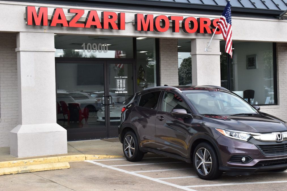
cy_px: 95
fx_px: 546
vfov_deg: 19.9
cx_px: 145
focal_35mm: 69
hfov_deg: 29.5
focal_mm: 45
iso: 400
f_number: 10
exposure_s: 1/320
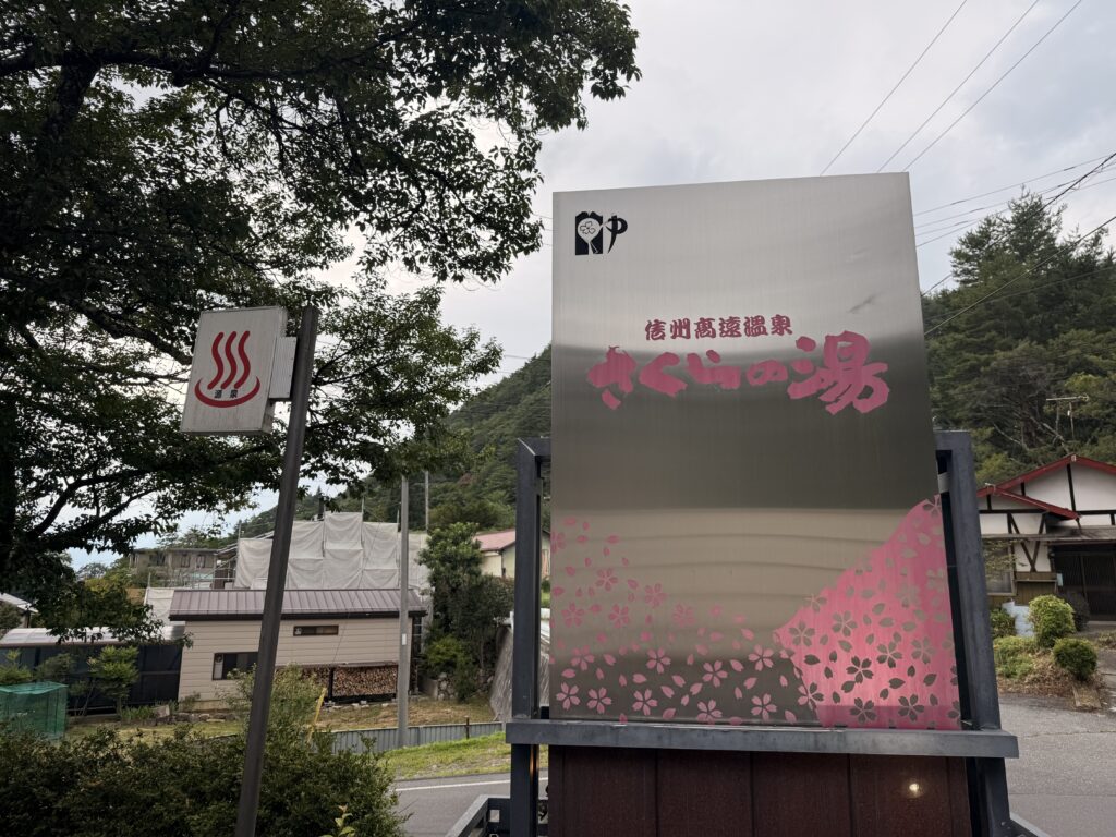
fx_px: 774
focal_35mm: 24
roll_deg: -0.3
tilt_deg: +11.5
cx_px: 558
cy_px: 418
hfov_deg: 71.6
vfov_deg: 56.8
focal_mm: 6.76
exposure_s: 1/1361
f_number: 1.78
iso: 80
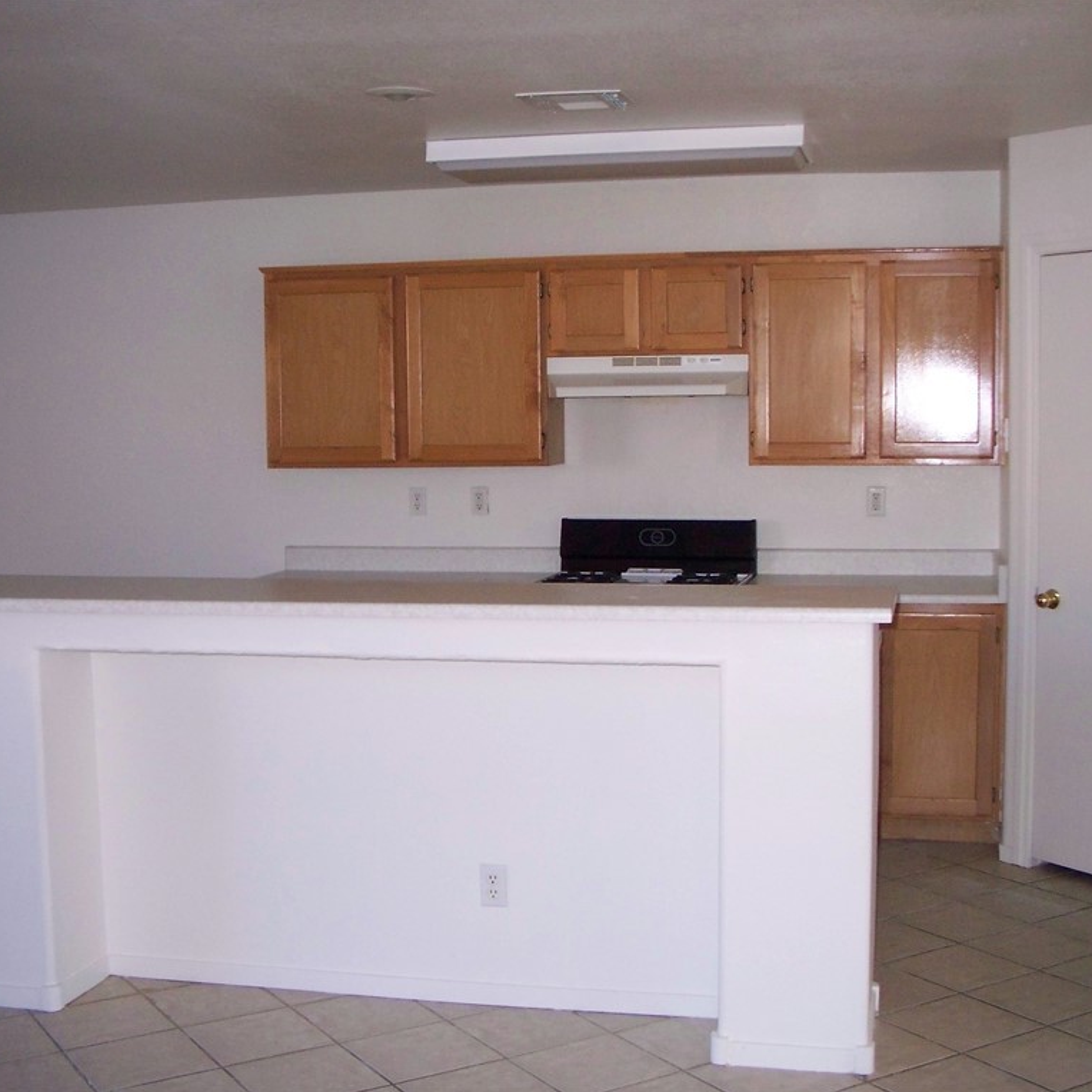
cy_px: 546
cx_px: 532
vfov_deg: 37.6
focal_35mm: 45
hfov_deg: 37.5
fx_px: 1606
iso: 200
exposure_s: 1/60
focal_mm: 6.3
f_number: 3.9
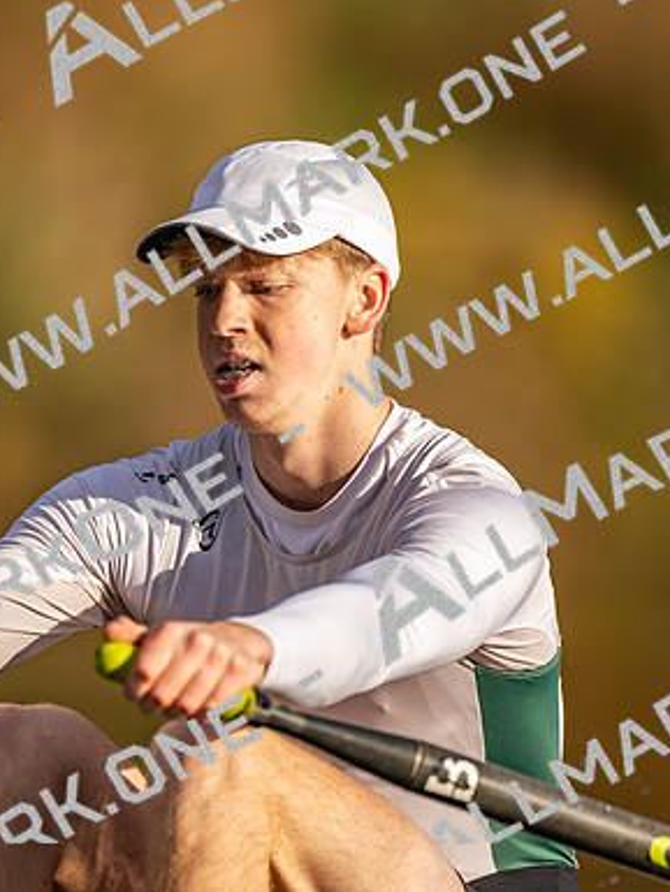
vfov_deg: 2.3
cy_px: 446
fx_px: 22440
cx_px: 174
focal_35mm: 870
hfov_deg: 1.7
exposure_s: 1/2500
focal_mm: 600
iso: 200
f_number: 4
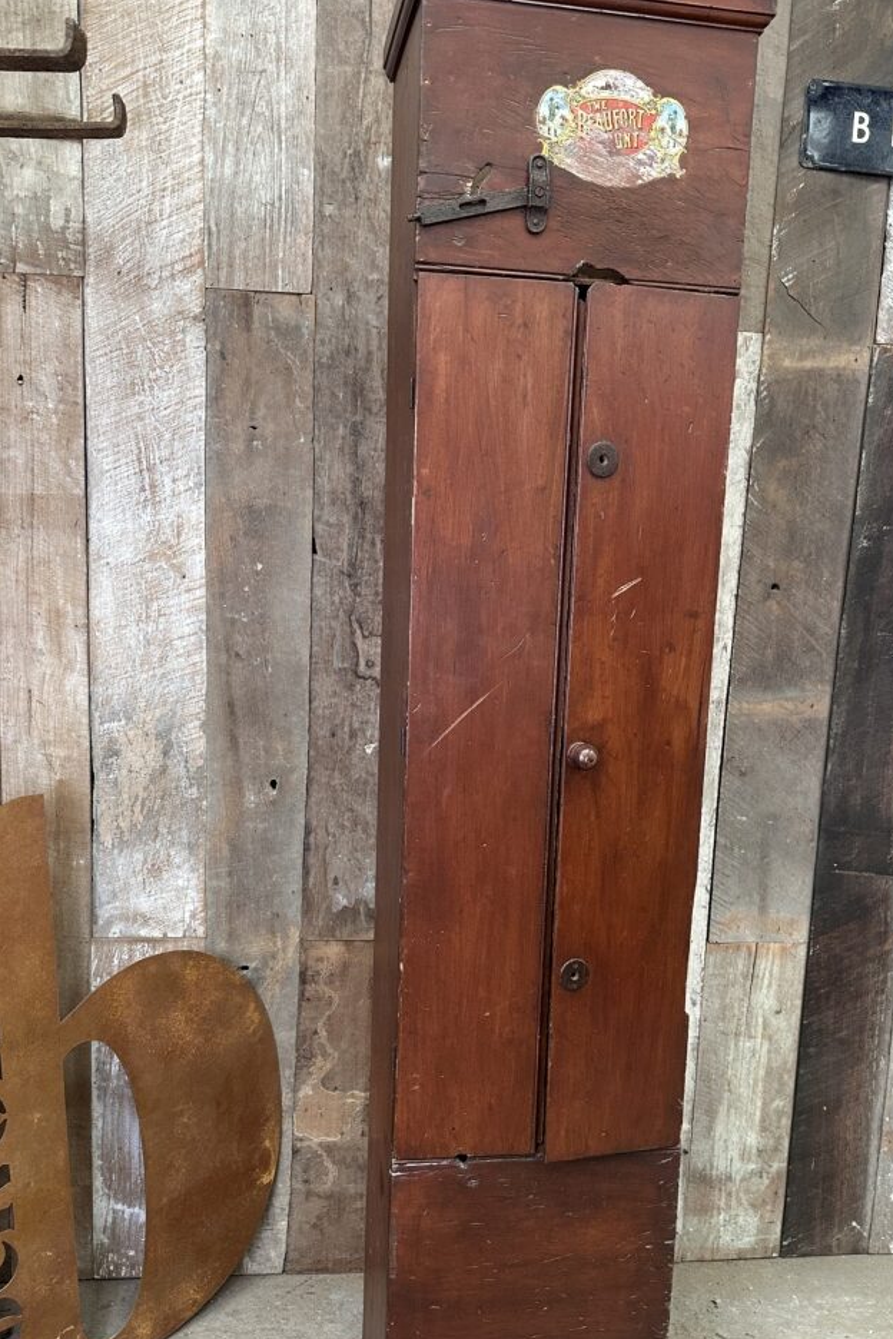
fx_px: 1191
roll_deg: -3.5
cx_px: 458
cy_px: 761
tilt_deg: -9.2
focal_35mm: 32
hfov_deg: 41.1
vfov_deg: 58.5
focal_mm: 6.86
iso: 250
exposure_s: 1/112
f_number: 1.78
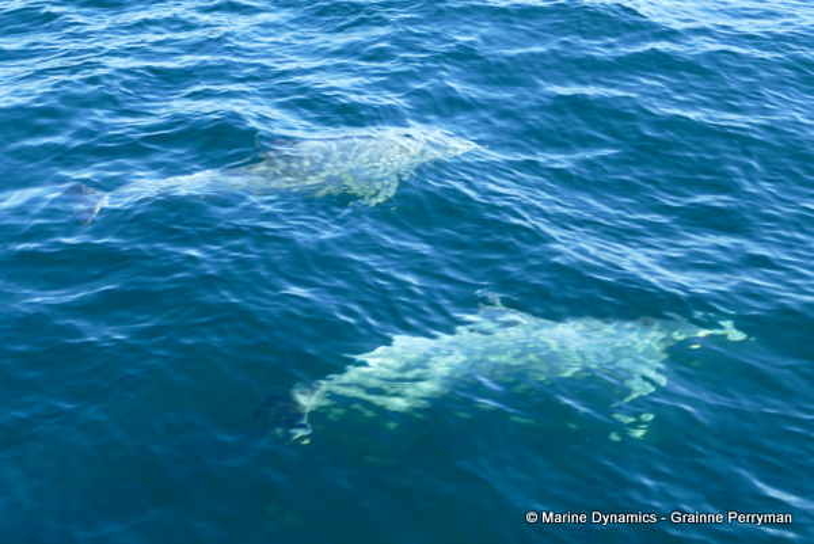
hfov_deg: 43.6
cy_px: 272
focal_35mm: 45
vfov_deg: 29.9
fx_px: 1018
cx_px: 407
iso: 125
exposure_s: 1/250
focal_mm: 16.24
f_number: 3.2
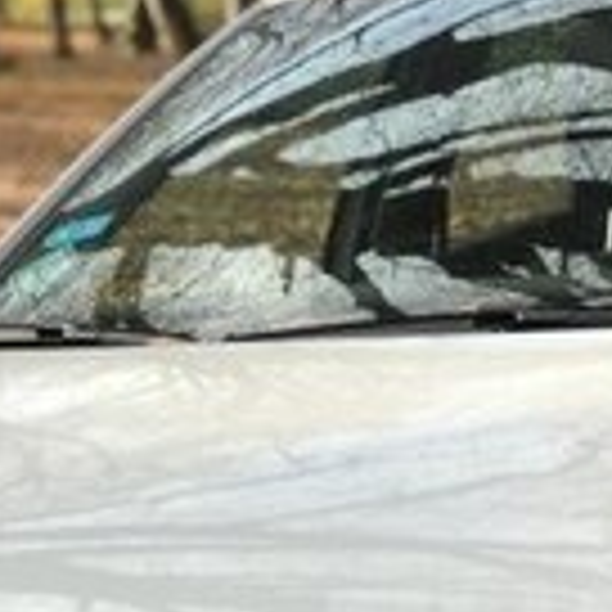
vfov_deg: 9.4
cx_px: 788
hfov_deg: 9.3
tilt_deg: -9.1
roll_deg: -2.9
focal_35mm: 184
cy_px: 657
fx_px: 3680
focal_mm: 6.6
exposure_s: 1/187
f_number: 2.8
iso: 20
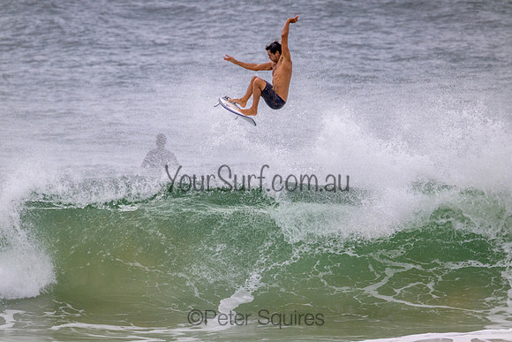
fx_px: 11380
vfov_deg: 1.7
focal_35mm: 800
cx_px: 256
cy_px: 171
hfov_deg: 2.6
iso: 1400
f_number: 11
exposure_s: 1/2000
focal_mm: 800
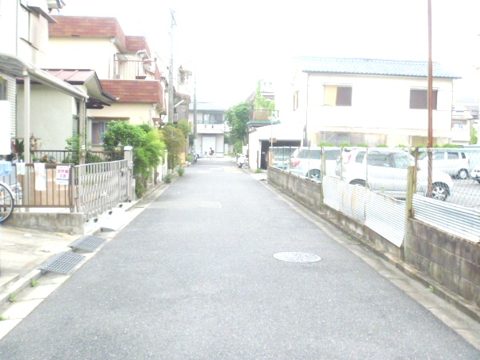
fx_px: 513
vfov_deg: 38.7
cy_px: 190
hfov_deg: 50.1
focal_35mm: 37
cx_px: 244
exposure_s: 1/250
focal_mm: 6.3
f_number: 3.5
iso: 320
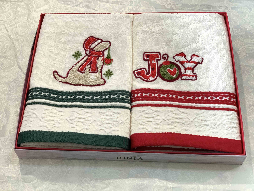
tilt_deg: -56.6
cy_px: 96
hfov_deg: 36.8
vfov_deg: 28.0
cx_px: 127
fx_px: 382
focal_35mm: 52
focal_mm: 6
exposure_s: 1/60
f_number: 2.4
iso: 125
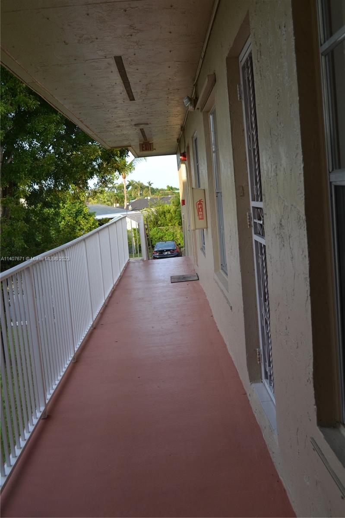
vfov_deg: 49.6
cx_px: 172
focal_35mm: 39
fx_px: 561
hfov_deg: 34.2
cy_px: 259
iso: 280
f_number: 5.6
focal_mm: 26
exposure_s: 1/125
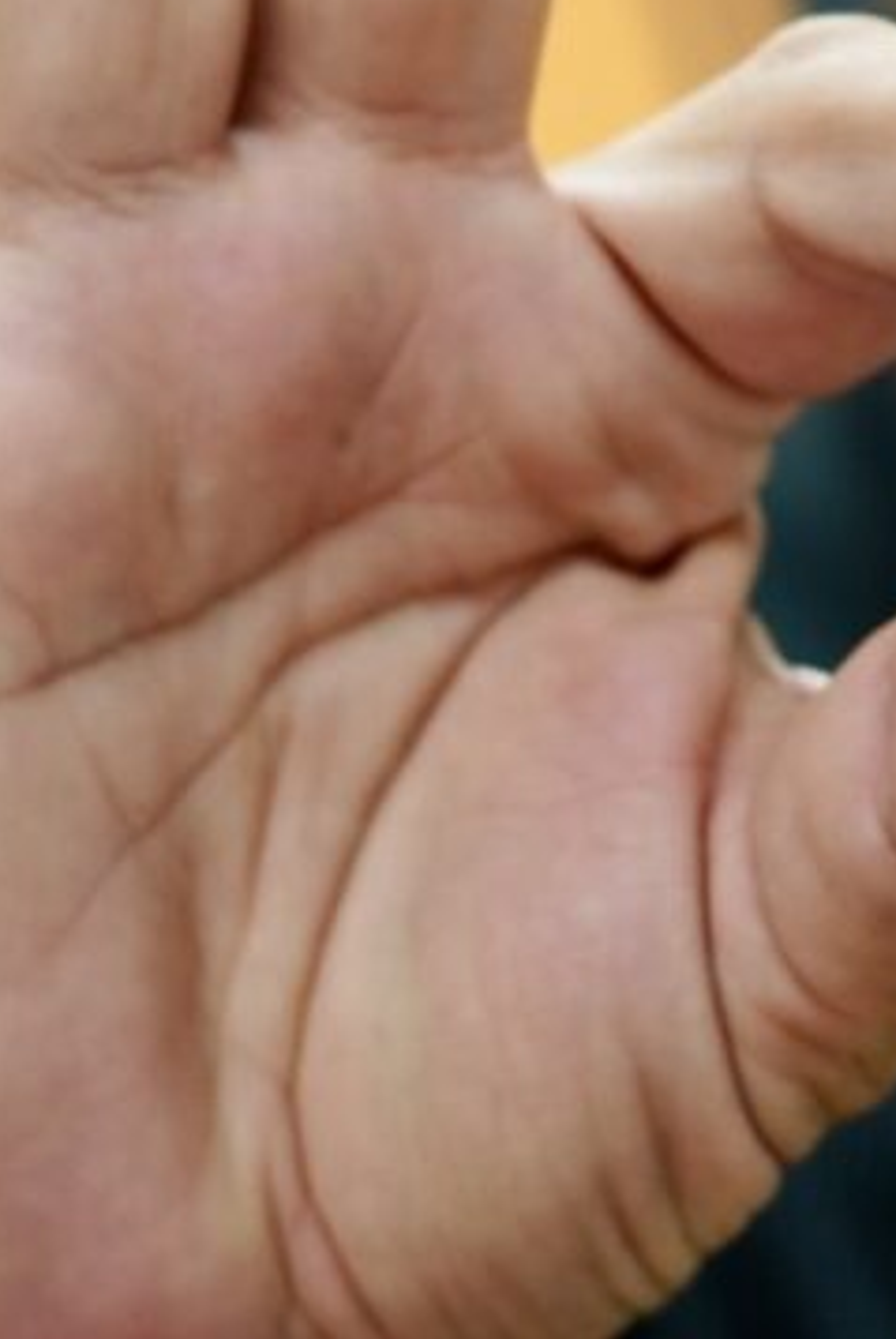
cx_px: 1260
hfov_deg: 6.3
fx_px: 8003
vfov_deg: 9.5
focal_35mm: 215
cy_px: 323
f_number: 3.2
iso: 320
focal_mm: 50
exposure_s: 1/100
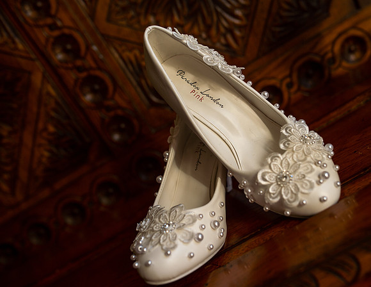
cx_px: 225
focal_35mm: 40
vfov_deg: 36.3
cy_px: 150
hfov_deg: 45.7
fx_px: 437
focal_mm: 35
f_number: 3.5
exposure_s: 1/200
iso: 160
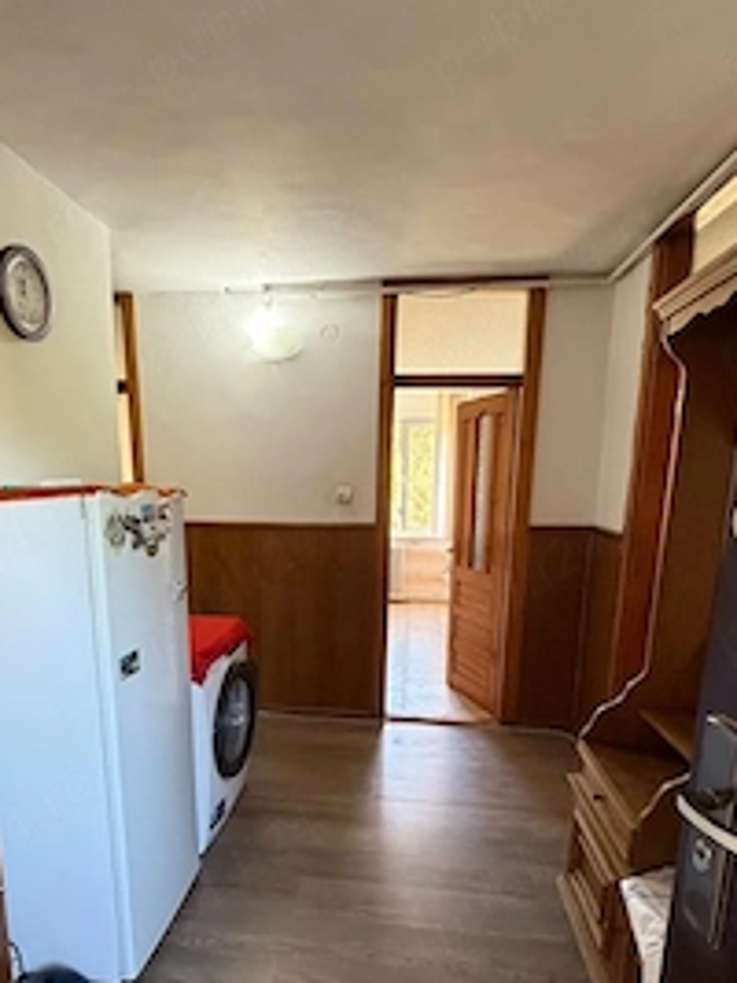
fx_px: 597
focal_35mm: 21
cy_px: 615
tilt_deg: -11.8
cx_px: 335
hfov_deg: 63.3
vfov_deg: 77.6
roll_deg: -0.2
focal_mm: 2.22
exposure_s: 1/60
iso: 400
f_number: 2.2
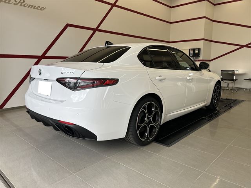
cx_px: 126
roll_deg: +1.0
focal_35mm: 26
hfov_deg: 67.3
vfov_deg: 53.1
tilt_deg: -9.7
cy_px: 94
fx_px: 189
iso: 50
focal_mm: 5.7
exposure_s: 1/932
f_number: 1.5
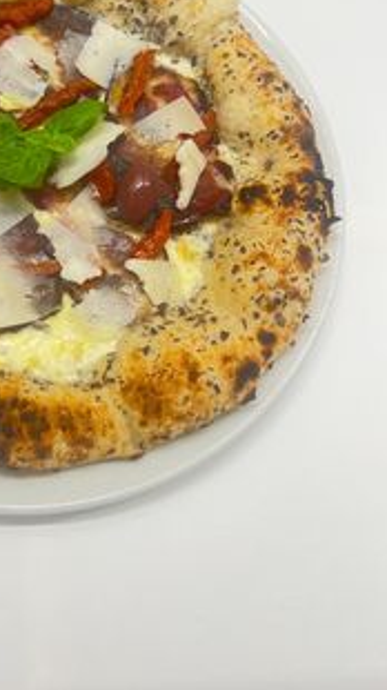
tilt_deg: -67.0
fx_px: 713
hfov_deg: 29.1
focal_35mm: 39
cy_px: 230
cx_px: 36
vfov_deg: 50.7
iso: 100
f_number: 1.5
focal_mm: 5.7
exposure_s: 1/100
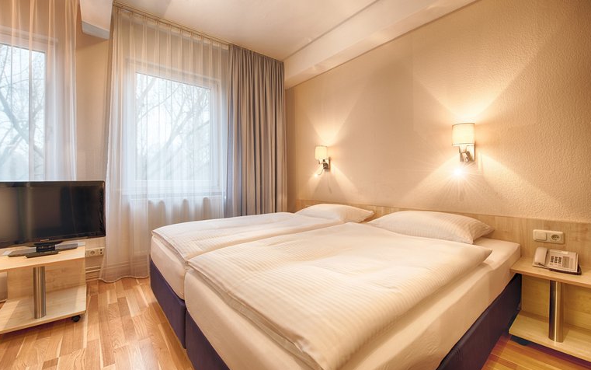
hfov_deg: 101.4
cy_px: 183
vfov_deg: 74.8
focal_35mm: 15
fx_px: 242
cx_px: 290
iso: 100
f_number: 8
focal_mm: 14
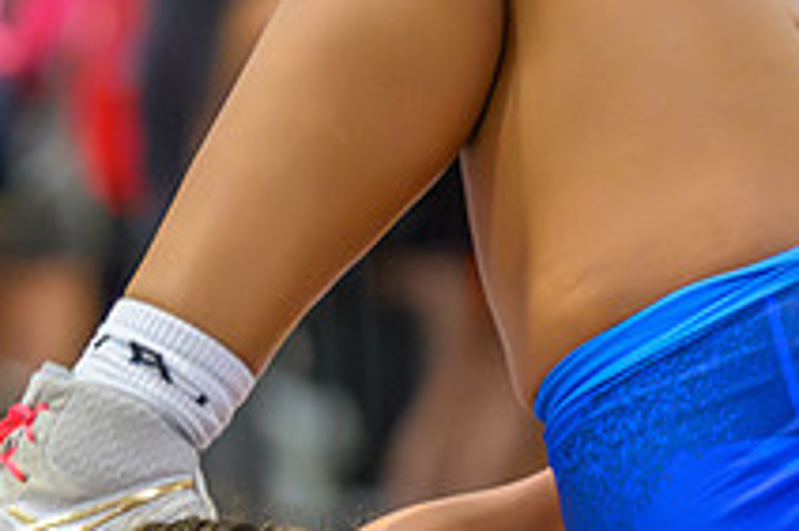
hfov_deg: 4.5
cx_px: 324
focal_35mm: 461
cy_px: 882
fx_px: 10223
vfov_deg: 3.0
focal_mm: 120
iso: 14400
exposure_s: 1/800
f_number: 2.8
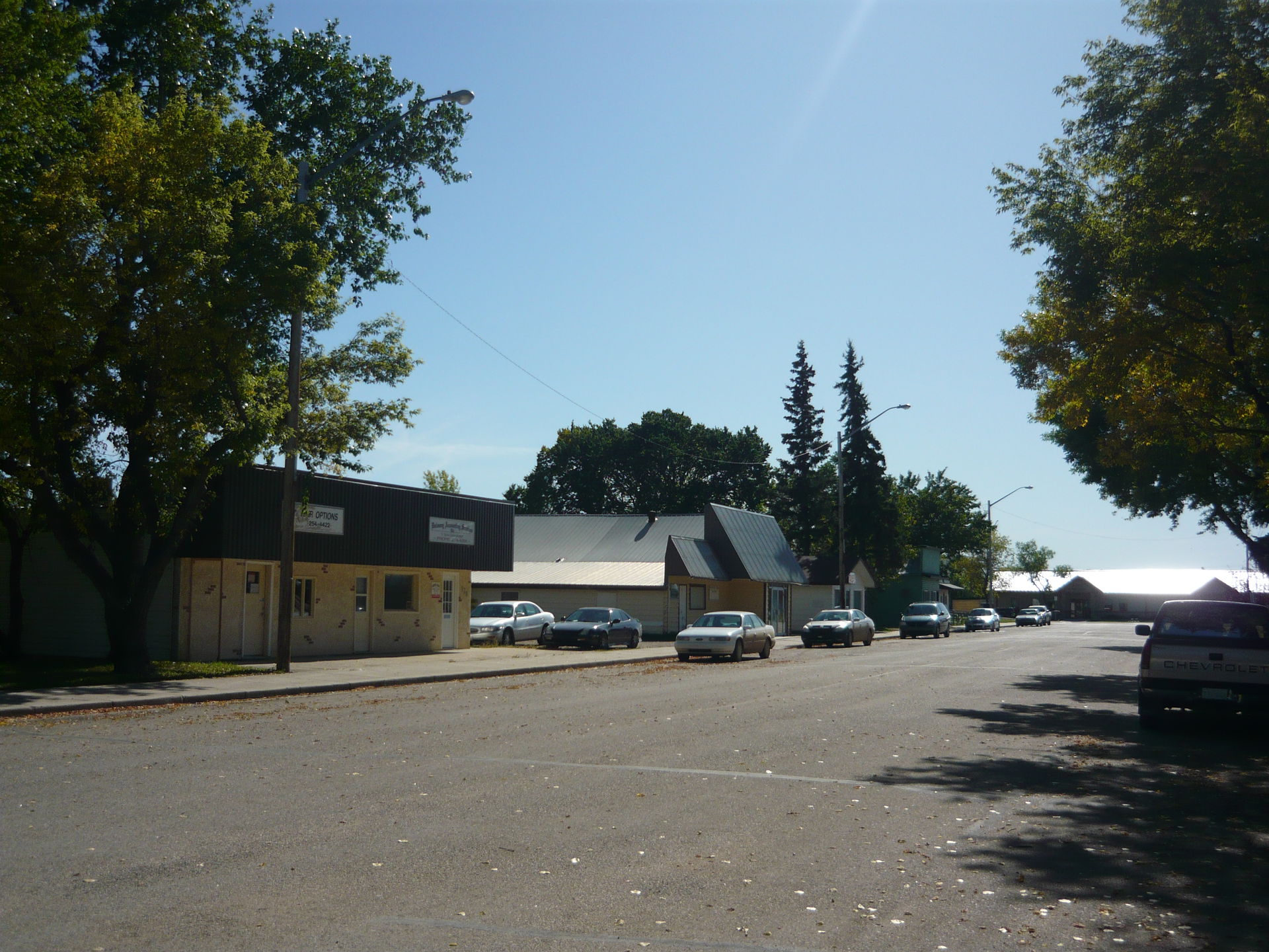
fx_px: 1320
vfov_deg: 39.7
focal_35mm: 36
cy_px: 476
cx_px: 634
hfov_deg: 51.4
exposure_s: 1/320
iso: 100
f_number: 8
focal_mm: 6
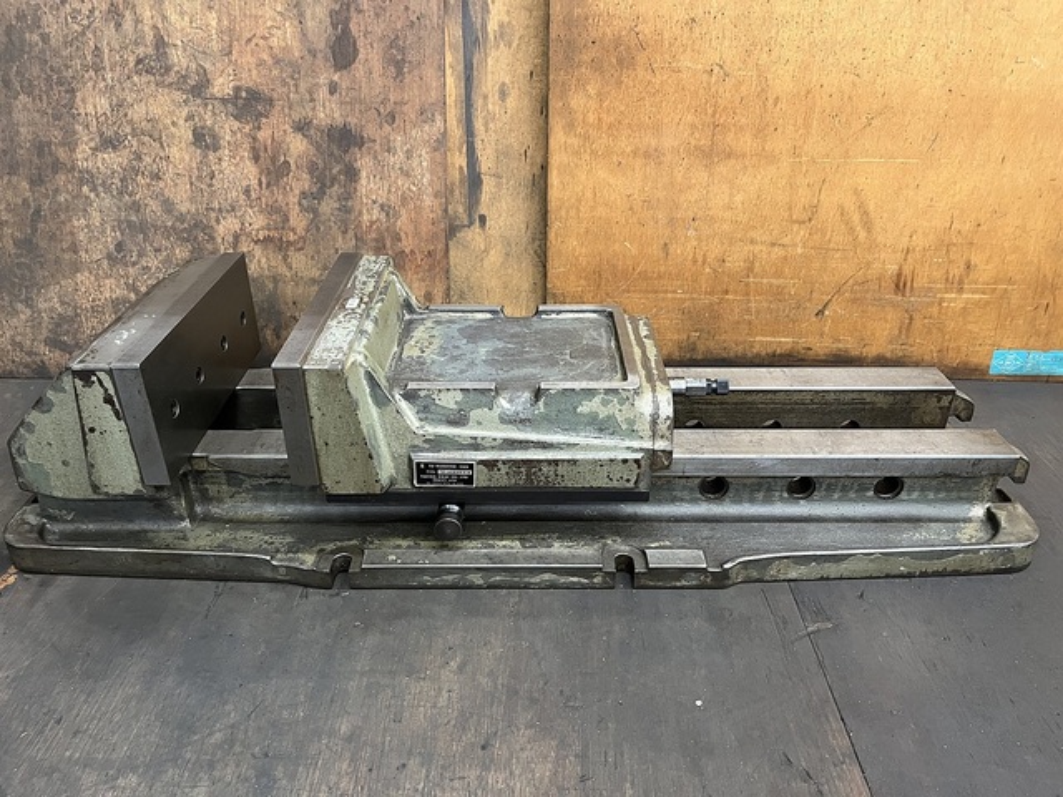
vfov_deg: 53.1
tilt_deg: -30.2
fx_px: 798
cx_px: 532
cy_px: 398
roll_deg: +0.8
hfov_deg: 67.3
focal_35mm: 26
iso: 400
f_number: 1.6
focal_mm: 5.1
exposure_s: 1/60
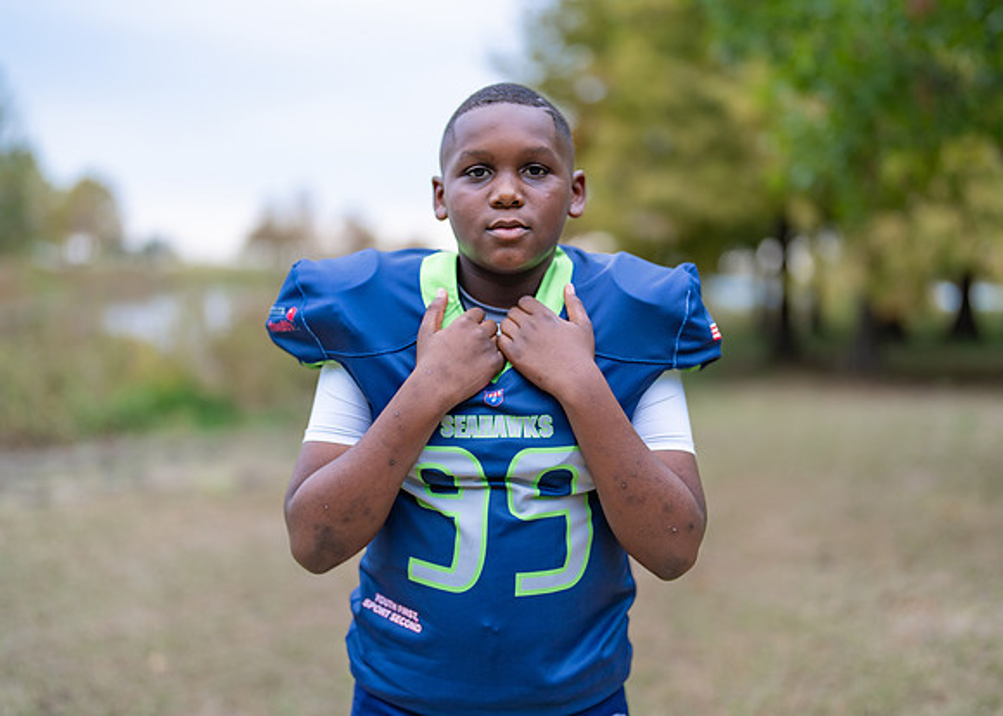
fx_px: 1492
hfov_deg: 37.2
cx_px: 502
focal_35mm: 52
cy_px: 358
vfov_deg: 27.0
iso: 100
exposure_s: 1/320
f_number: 1.2
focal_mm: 50
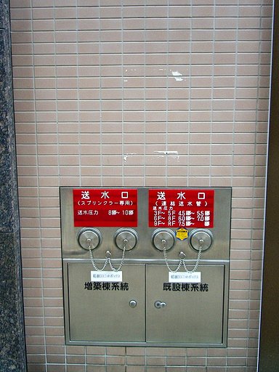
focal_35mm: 35
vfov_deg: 52.6
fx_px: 376
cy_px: 186
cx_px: 140
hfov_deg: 40.7
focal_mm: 5.8
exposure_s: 1/100
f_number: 2.6
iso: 160
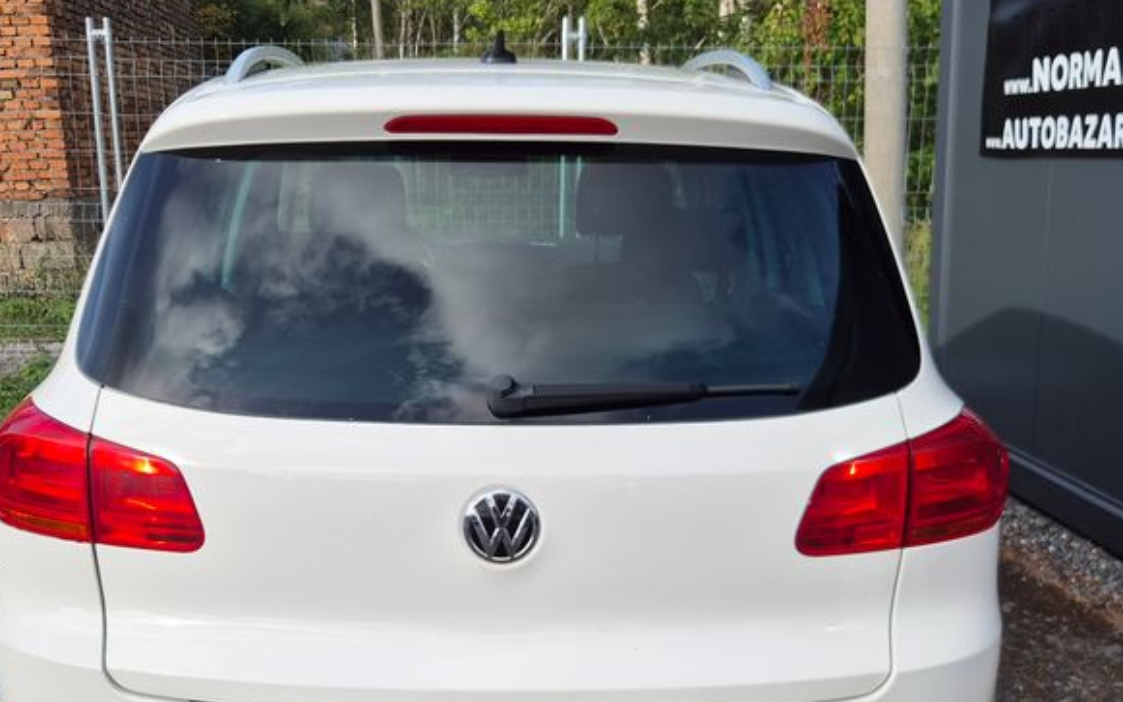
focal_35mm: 43
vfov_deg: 29.5
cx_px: 514
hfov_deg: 46.2
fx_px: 1316
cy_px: 509
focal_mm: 5.4
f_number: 1.8
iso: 25
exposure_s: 1/972
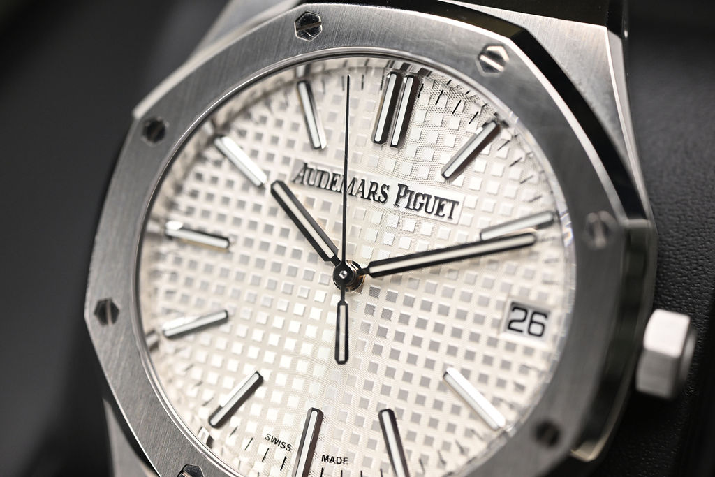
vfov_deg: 27.0
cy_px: 238
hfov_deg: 39.6
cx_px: 358
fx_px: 993
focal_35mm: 50
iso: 2000
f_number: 7.1
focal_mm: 50
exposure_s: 1/250
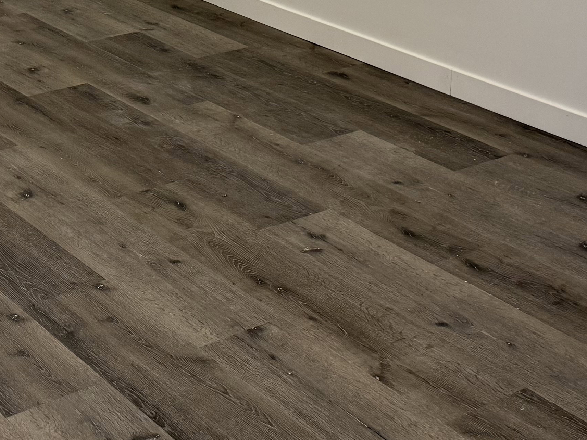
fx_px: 1356
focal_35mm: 80
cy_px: -7
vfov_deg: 17.9
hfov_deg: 24.1
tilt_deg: -15.7
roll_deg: +0.6
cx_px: 130
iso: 200
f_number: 1.78
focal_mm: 6.76
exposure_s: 1/183
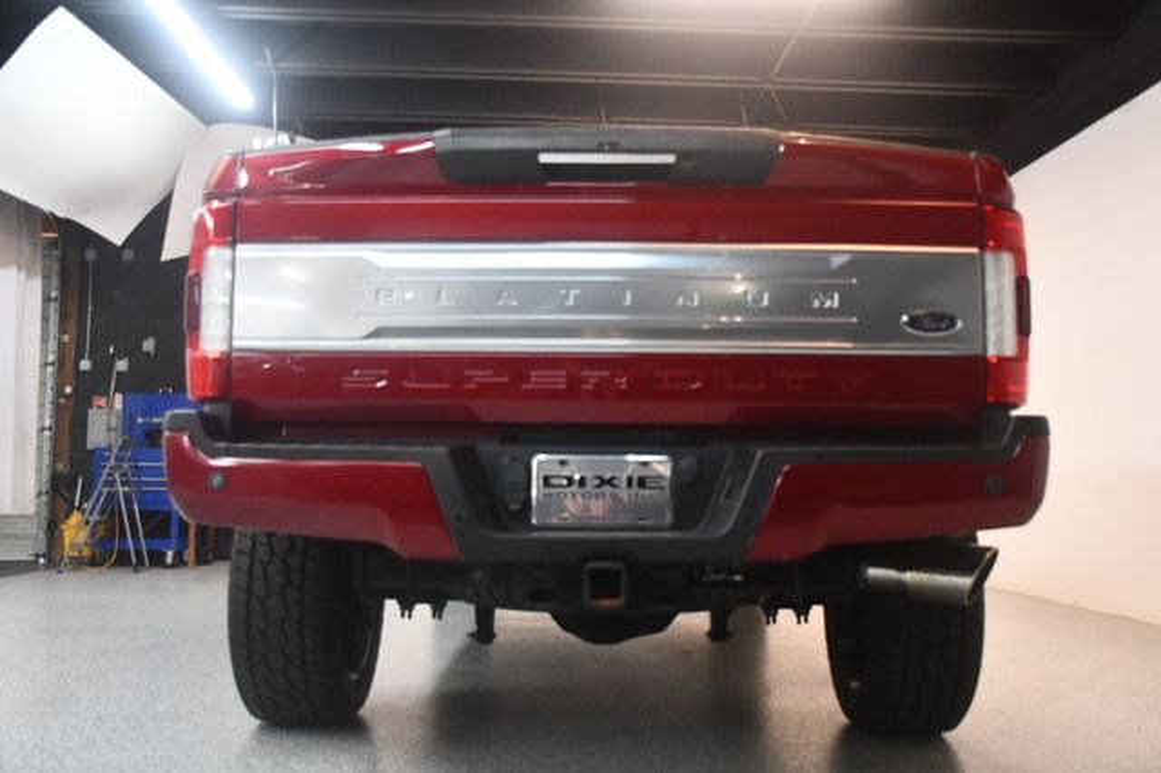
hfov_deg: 55.8
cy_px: 386
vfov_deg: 38.8
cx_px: 580
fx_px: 1096
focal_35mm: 34
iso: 3200
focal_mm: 23
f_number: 3.8
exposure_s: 1/125
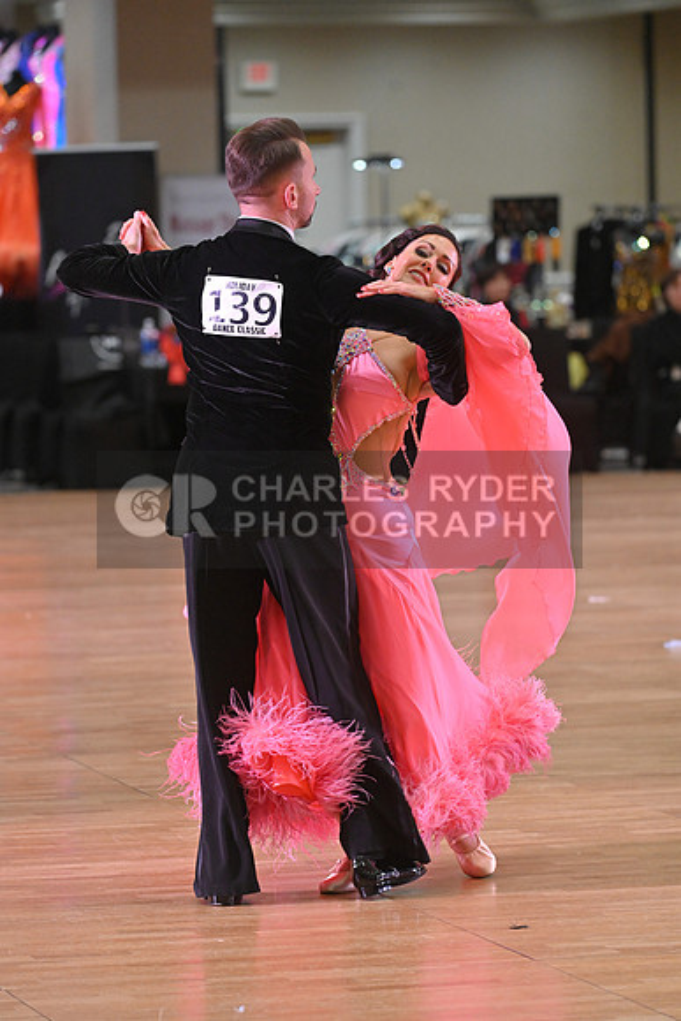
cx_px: 340
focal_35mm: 180
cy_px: 510
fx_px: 5104
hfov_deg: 7.6
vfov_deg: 11.4
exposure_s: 1/400
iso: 3200
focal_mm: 180
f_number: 5
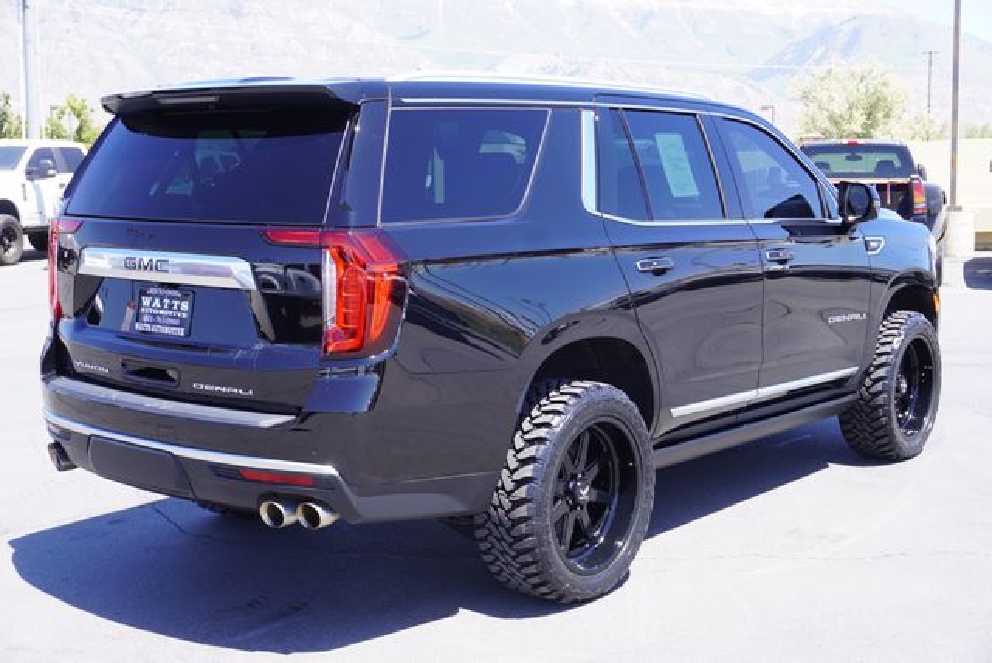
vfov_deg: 29.9
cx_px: 496
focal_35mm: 45
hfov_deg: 43.6
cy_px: 332
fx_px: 1241
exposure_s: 1/80
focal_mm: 30
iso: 100
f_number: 6.3
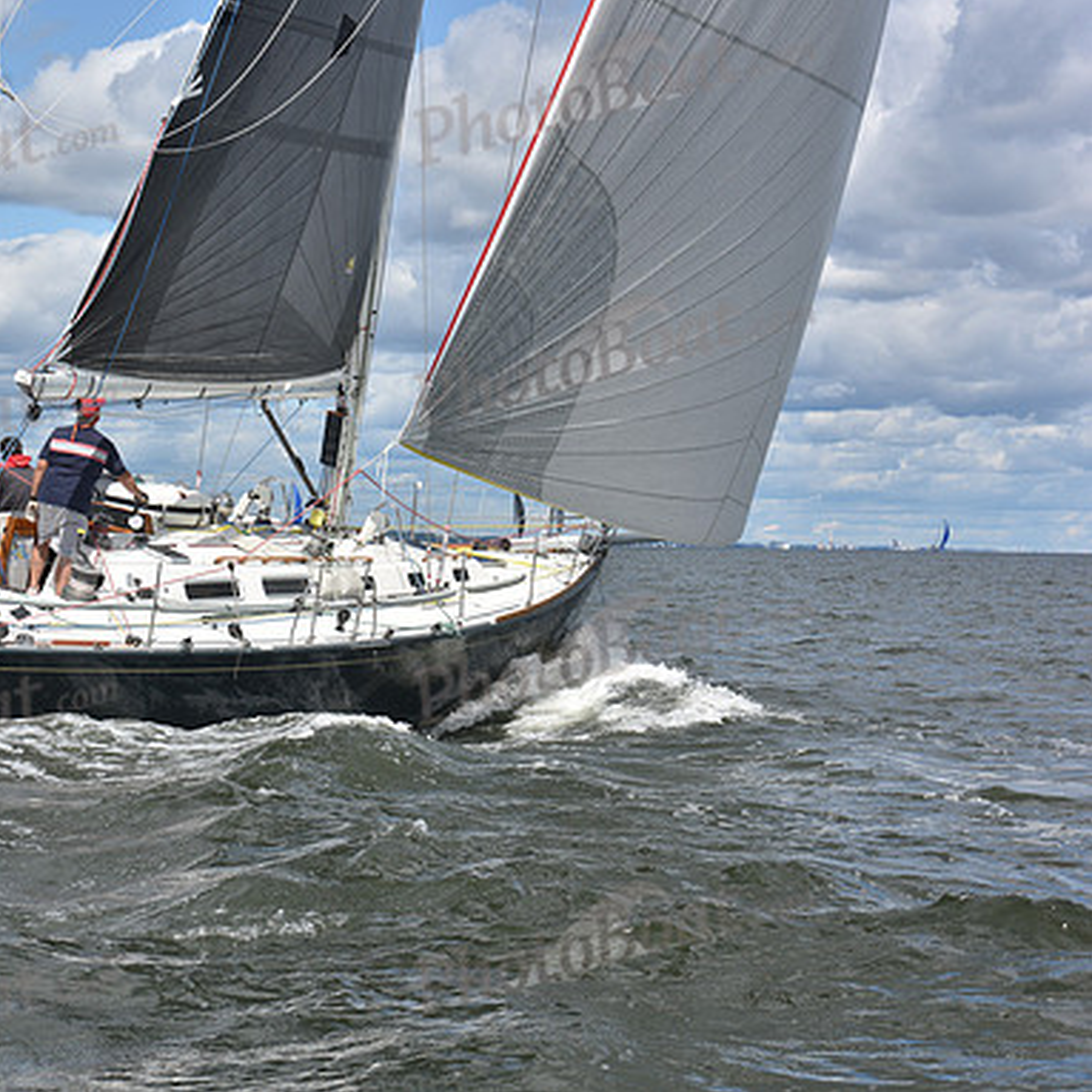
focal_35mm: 90
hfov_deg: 19.2
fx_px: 3212
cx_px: 268
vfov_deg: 19.3
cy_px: 543
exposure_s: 1/800
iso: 250
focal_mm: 70
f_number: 11
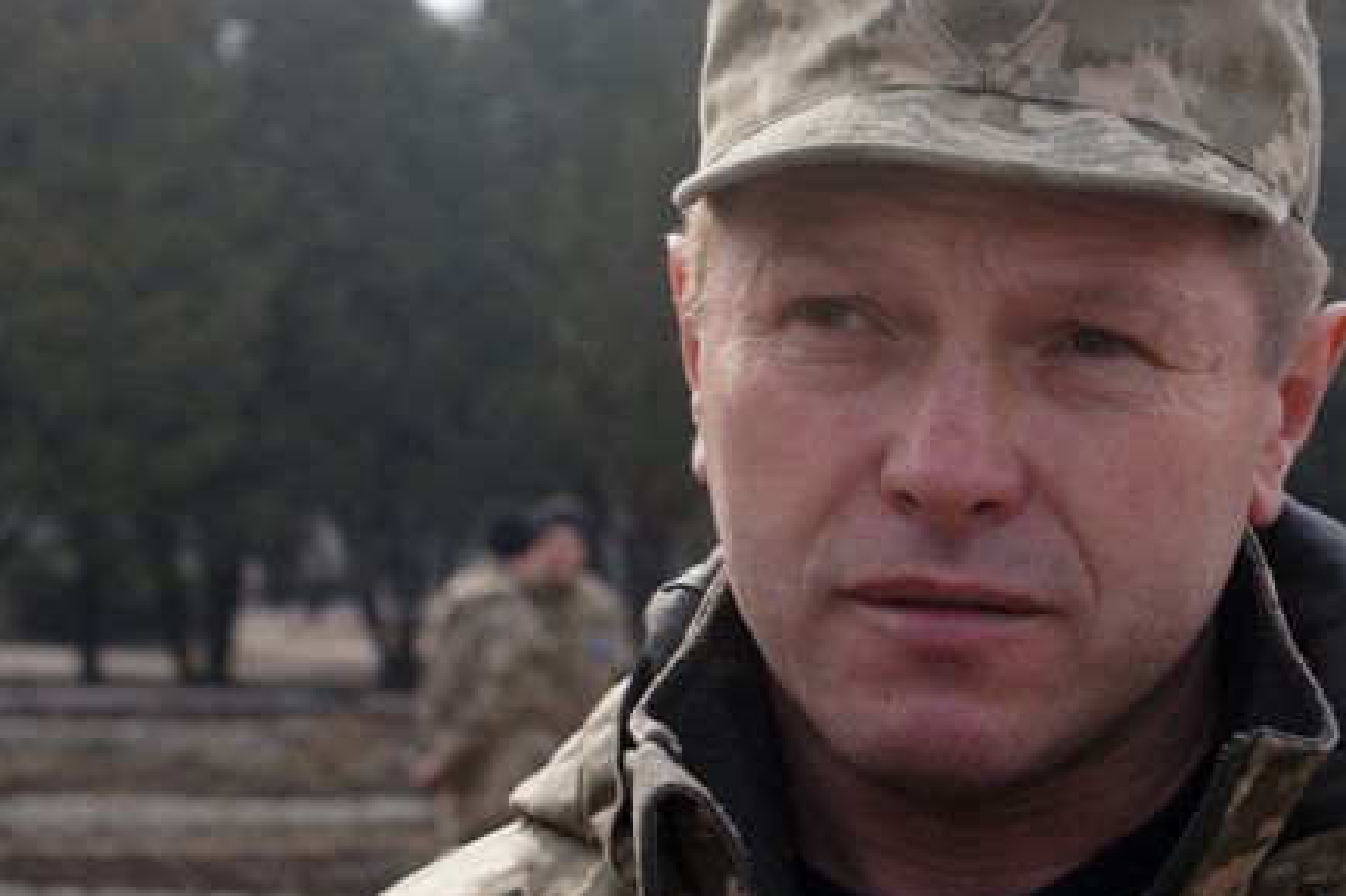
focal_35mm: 109
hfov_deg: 18.7
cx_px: 924
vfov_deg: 12.6
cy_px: 468
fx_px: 4066
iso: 100
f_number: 6.3
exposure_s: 1/100
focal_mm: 45
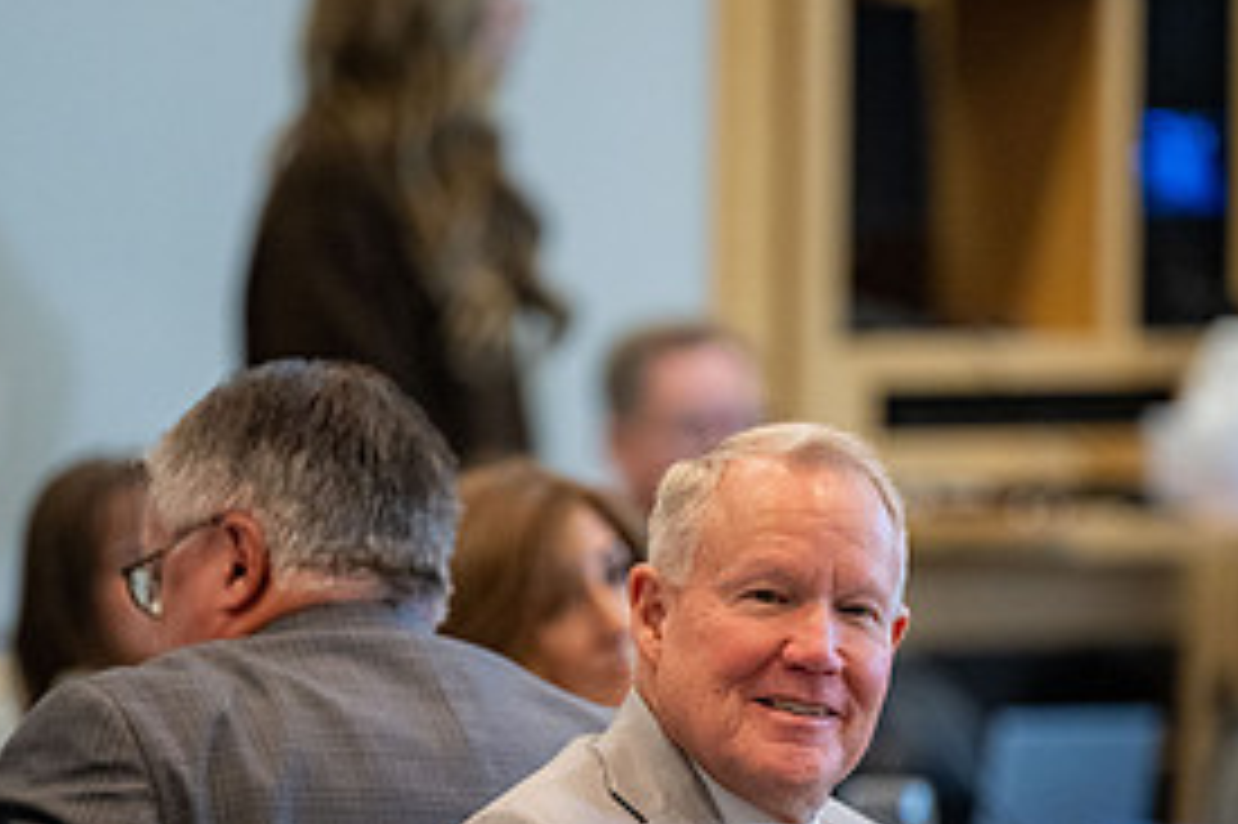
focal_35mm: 422
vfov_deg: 3.3
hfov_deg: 4.9
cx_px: 729
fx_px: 14503
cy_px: 718
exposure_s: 1/200
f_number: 2.8
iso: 2000
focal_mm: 200
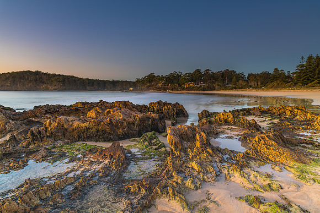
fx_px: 219
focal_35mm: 25
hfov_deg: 72.4
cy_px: 106
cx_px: 160
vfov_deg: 52.1
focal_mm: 24
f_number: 8
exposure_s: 13
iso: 80
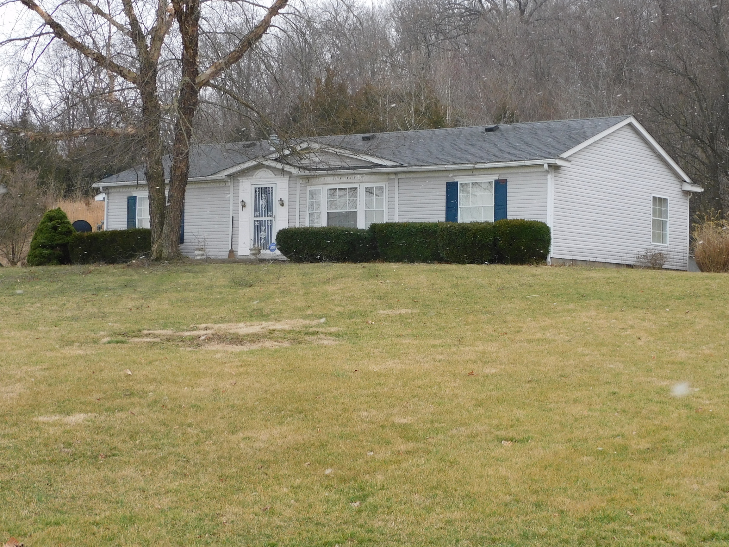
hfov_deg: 24.4
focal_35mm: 80
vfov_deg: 18.4
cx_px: 404
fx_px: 1685
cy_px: 282
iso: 125
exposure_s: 1/200
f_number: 4.2
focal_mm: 10.7
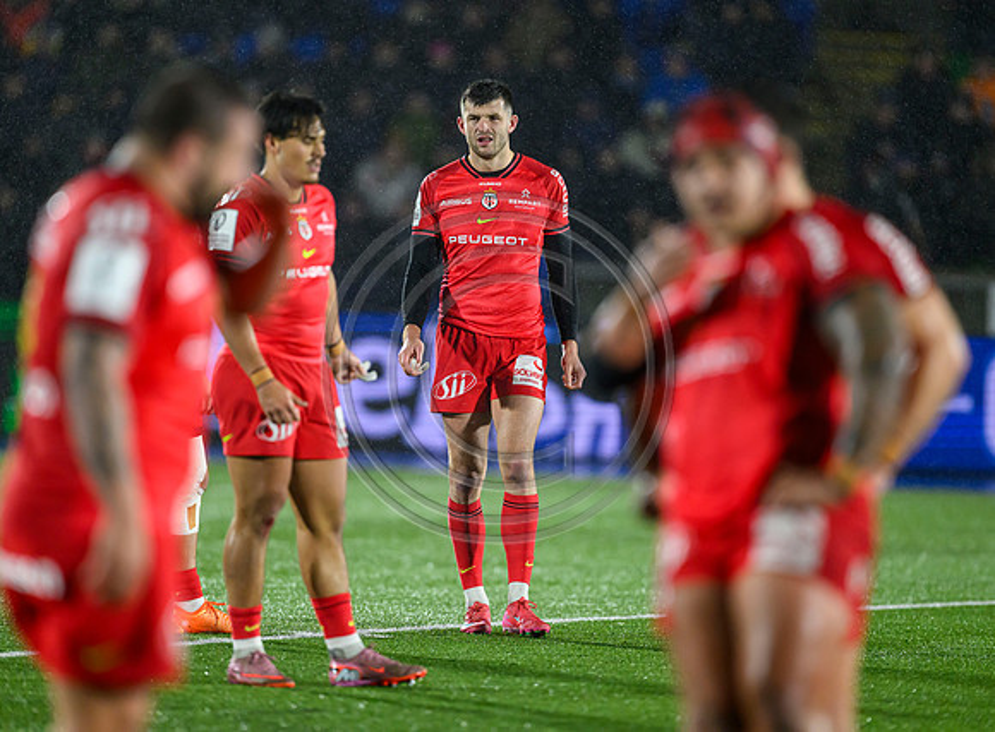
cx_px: 517
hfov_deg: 4.6
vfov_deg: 3.4
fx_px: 12339
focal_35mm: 432
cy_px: 362
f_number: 3.2
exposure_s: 1/1600
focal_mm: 400
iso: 4000
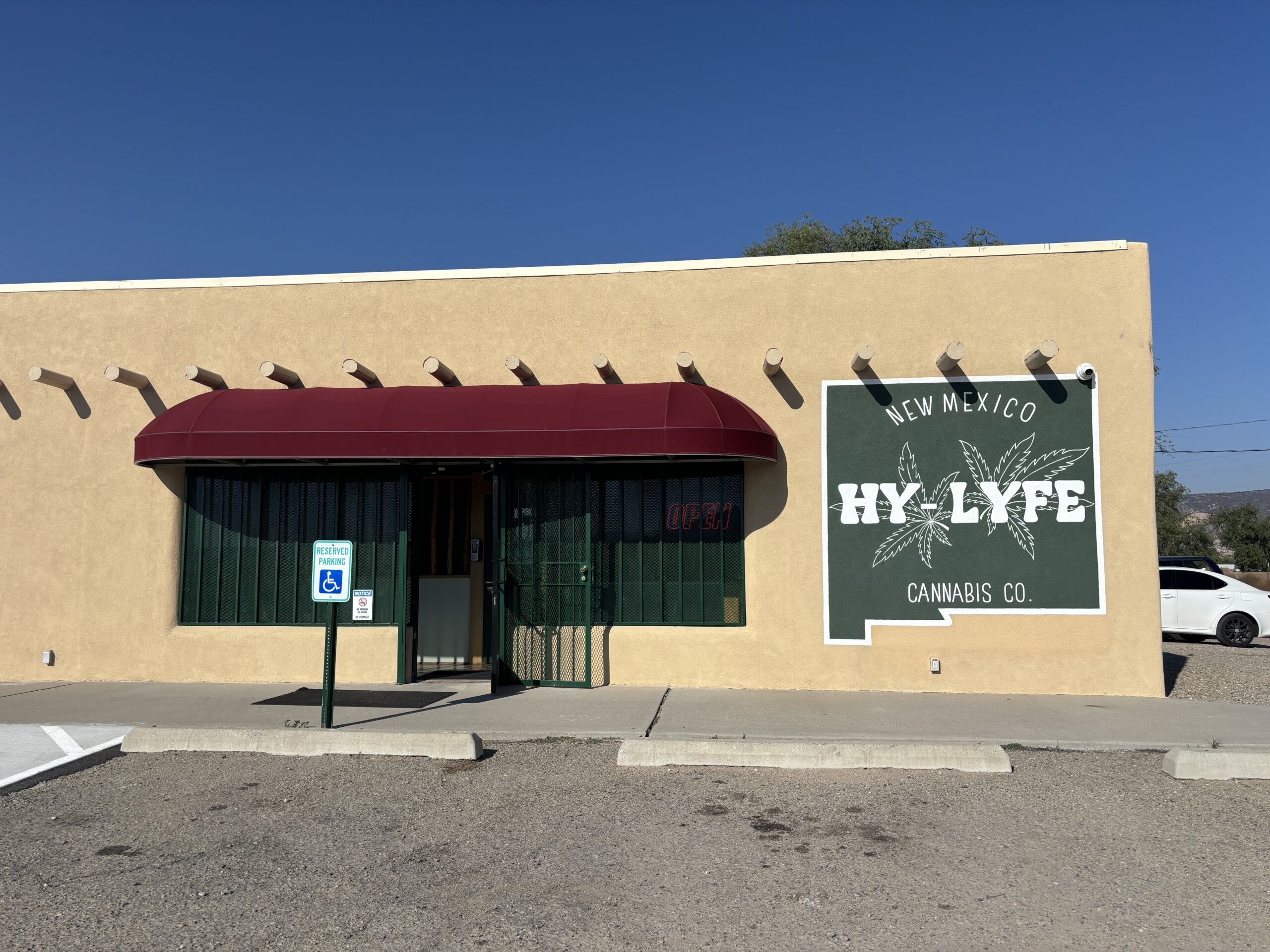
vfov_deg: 53.1
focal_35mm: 26
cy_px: 476
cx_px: 635
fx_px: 954
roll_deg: +0.1
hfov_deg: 67.3
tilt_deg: +4.8
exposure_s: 1/6329
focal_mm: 5.96
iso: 50
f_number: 1.6
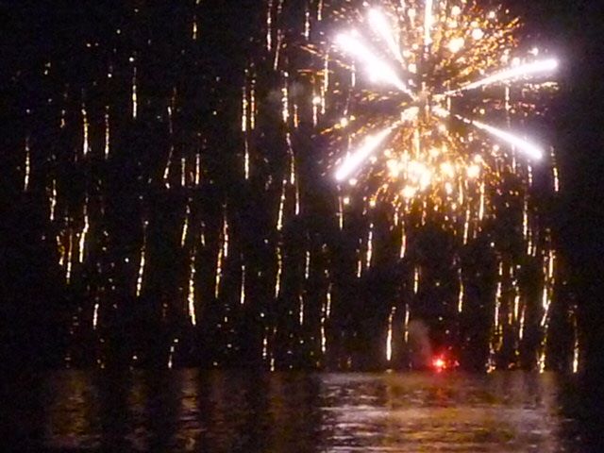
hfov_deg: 47.9
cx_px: 302
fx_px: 680
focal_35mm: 39
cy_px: 226
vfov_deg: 36.8
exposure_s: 1/8
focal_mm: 6.3
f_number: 3.7
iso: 5000
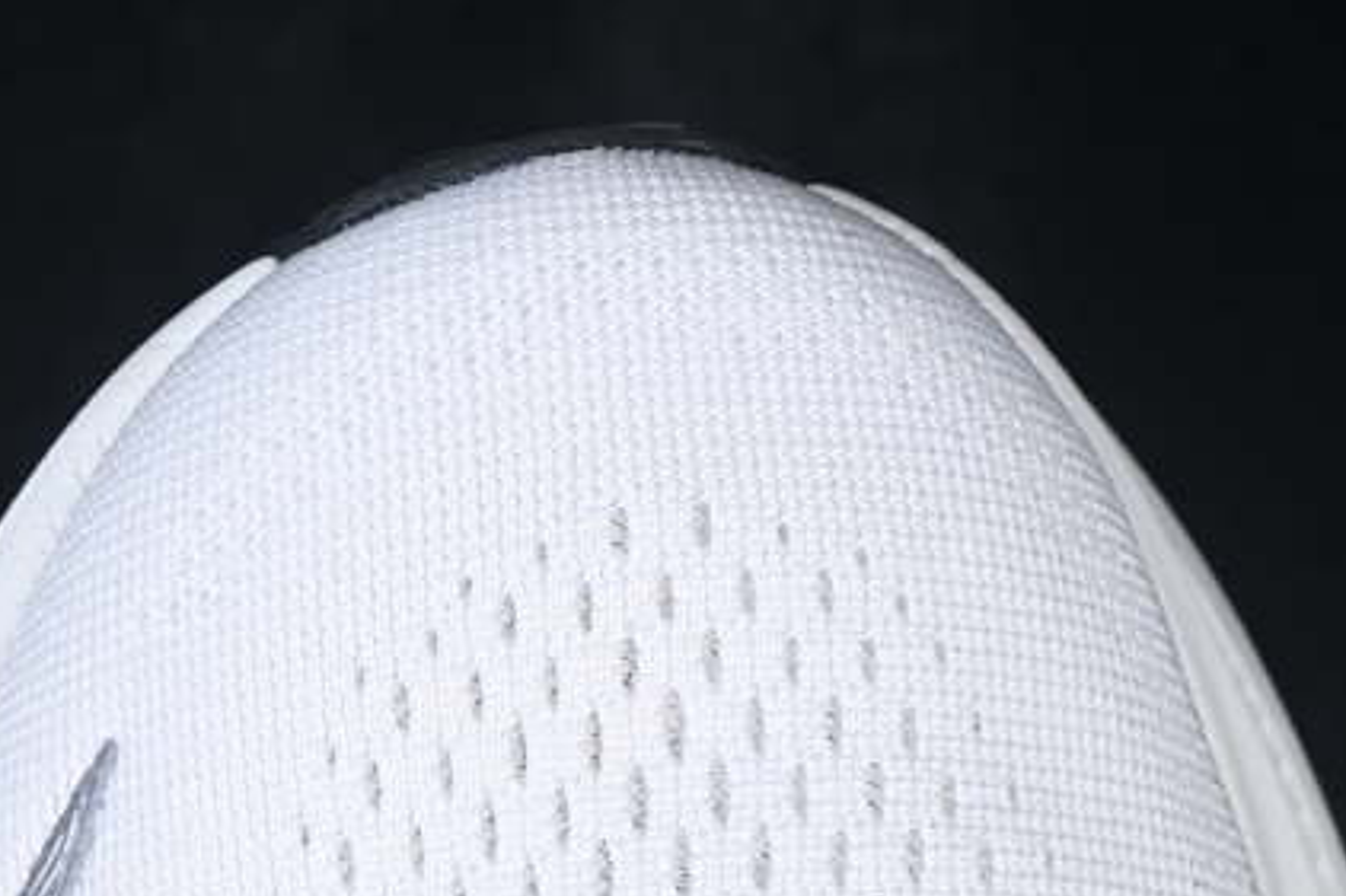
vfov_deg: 7.1
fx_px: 7175
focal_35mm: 192
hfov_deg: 10.7
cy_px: 1116
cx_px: 616
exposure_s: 1/80
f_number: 7.1
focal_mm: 50
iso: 160
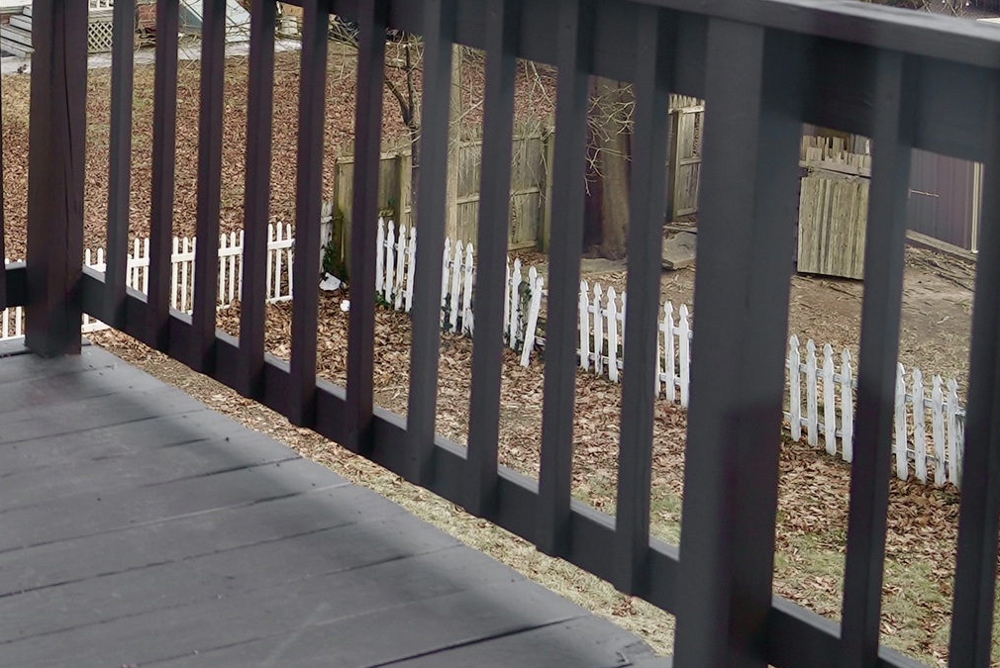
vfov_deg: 17.6
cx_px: -302
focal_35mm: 73
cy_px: -173
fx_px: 2029
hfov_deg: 24.2
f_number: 3.5
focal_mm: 24
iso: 160
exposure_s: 1/320
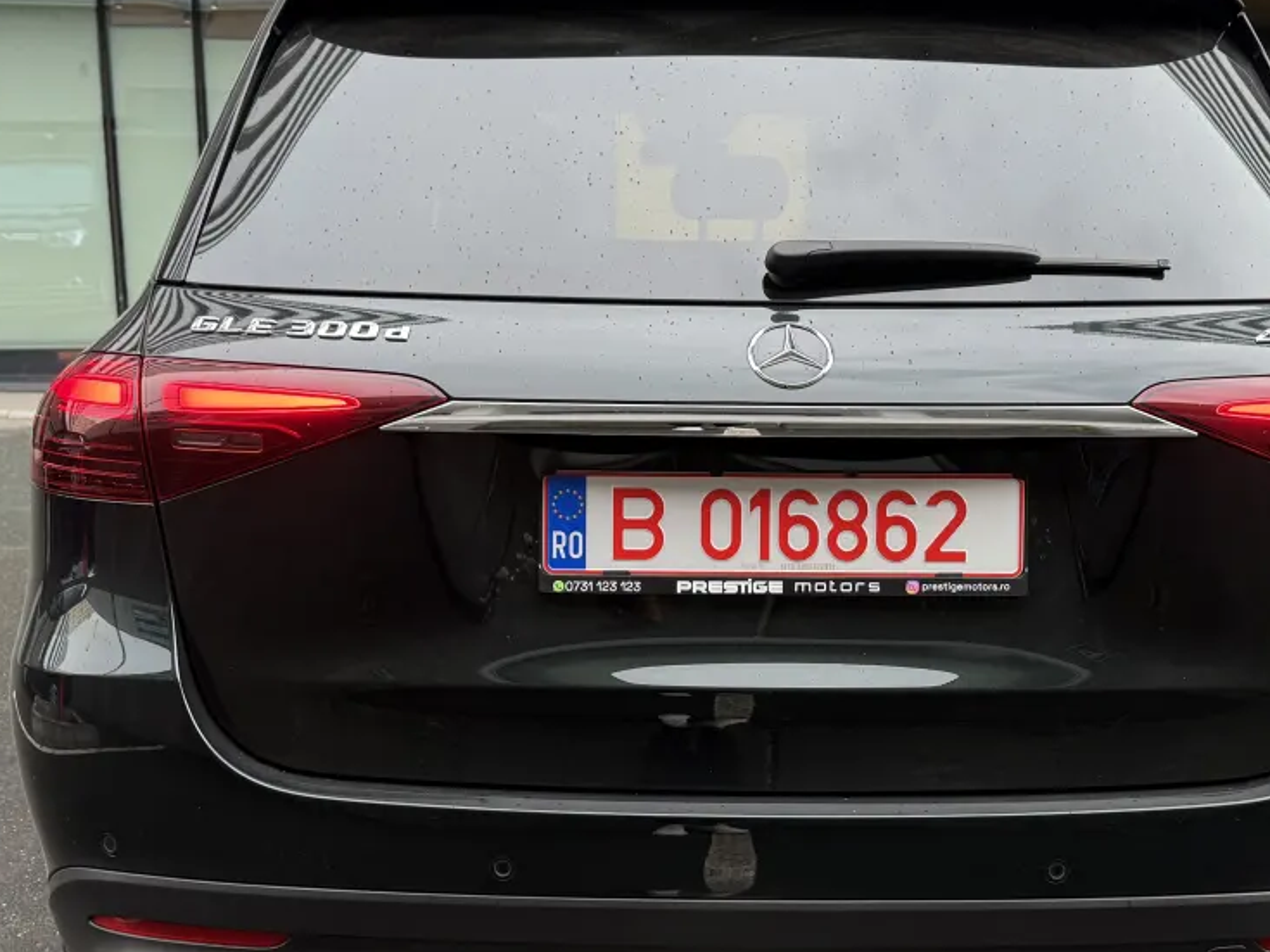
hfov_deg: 40.4
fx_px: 1724
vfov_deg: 30.5
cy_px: 677
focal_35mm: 47
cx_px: 665
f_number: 1.78
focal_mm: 6.76
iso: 80
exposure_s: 1/100
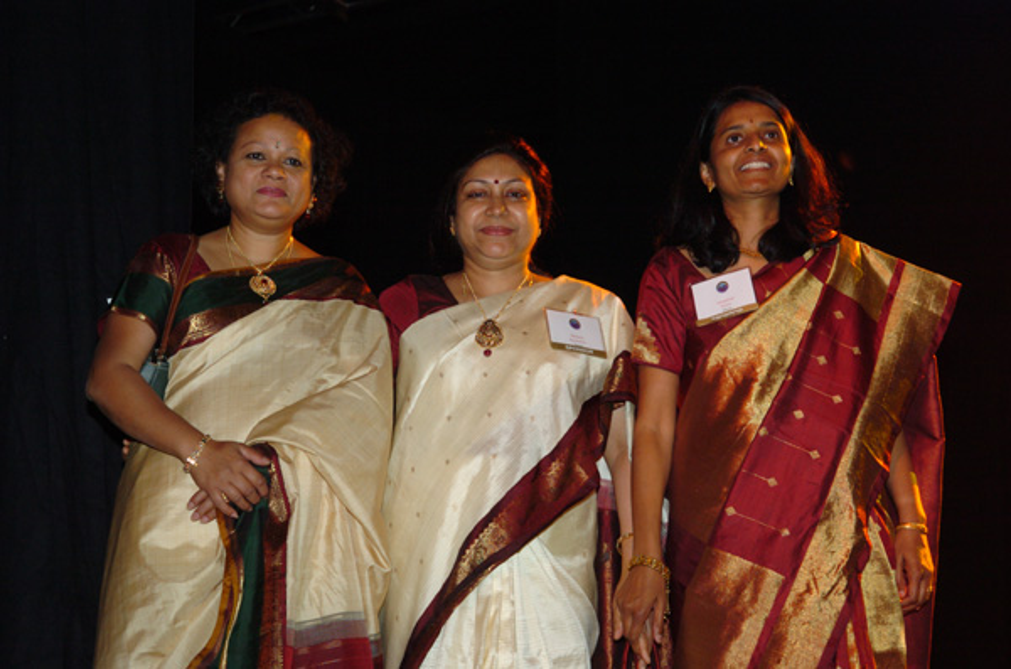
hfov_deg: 29.9
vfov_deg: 20.1
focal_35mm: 68
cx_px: 506
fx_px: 1891
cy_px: 334
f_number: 4.5
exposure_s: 1/40
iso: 400
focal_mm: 45
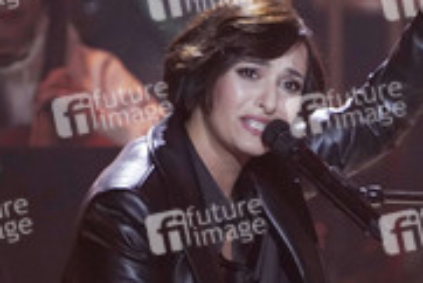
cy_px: 168
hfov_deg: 1.4
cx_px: 377
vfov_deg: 0.9
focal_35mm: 1492
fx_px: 17545
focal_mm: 600
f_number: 6.3
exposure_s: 1/125
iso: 4000
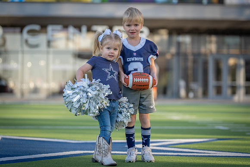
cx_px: 125
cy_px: 84
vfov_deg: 10.7
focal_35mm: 129
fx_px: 893
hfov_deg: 15.9
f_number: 2.8
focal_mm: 126
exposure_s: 1/400
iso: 100
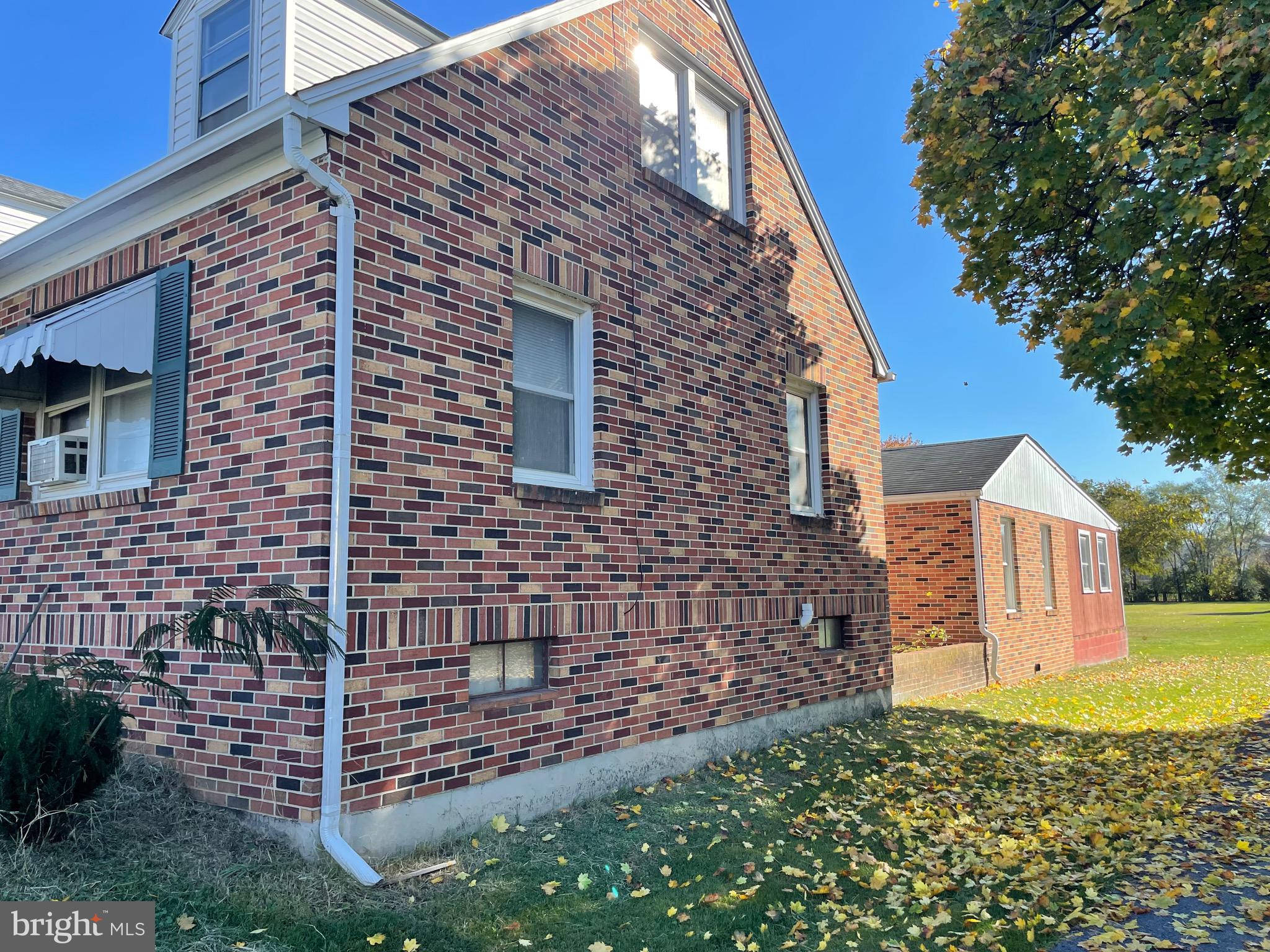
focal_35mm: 26
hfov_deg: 67.3
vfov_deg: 53.1
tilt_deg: +6.6
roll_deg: +2.1
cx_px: 635
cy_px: 476
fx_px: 954
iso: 32
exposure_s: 1/1006
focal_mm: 4.2
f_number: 1.6
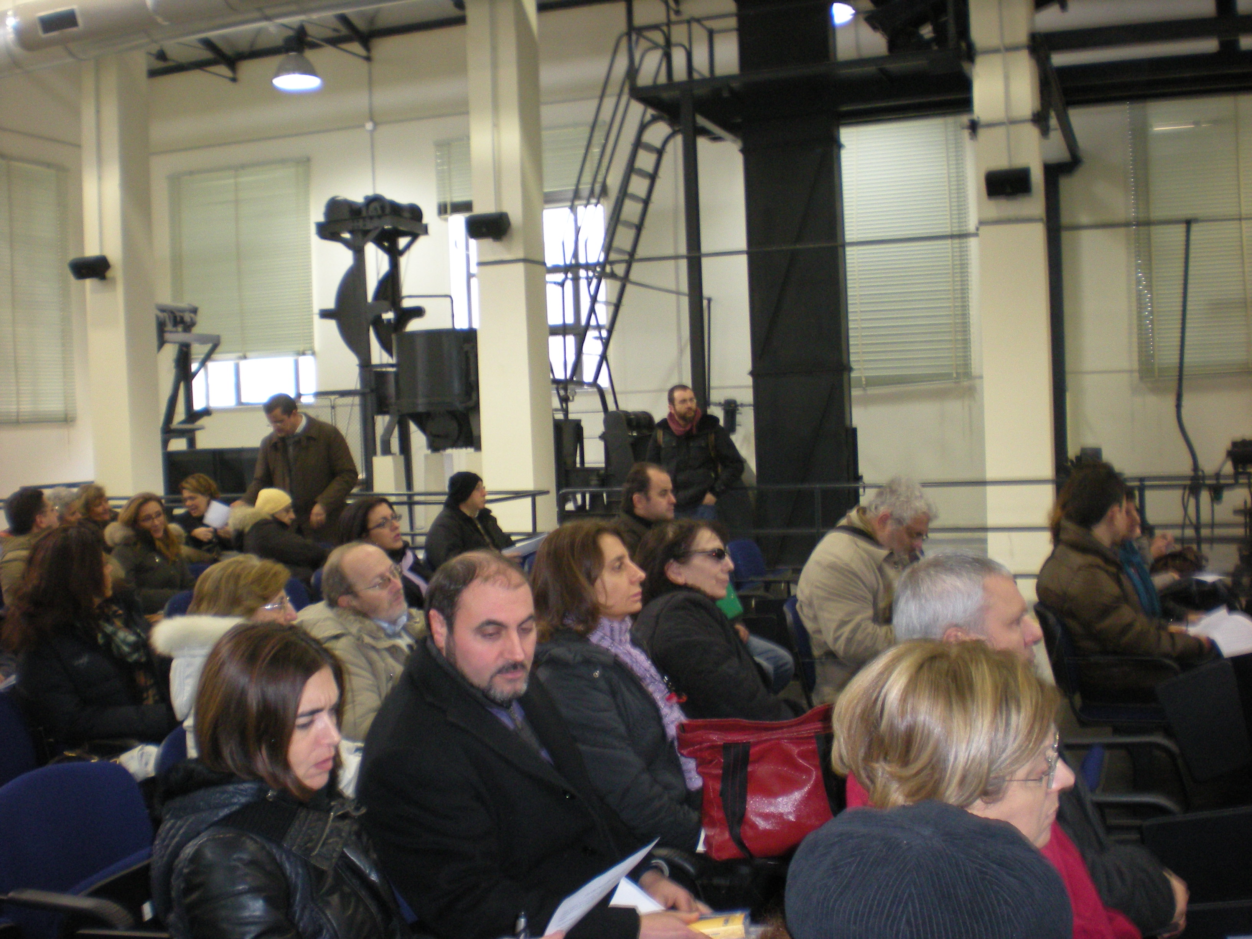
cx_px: 626
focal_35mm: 38
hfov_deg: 49.0
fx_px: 1374
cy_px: 470
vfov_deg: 37.7
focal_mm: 6.3
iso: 239
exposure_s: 1/30
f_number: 3.1
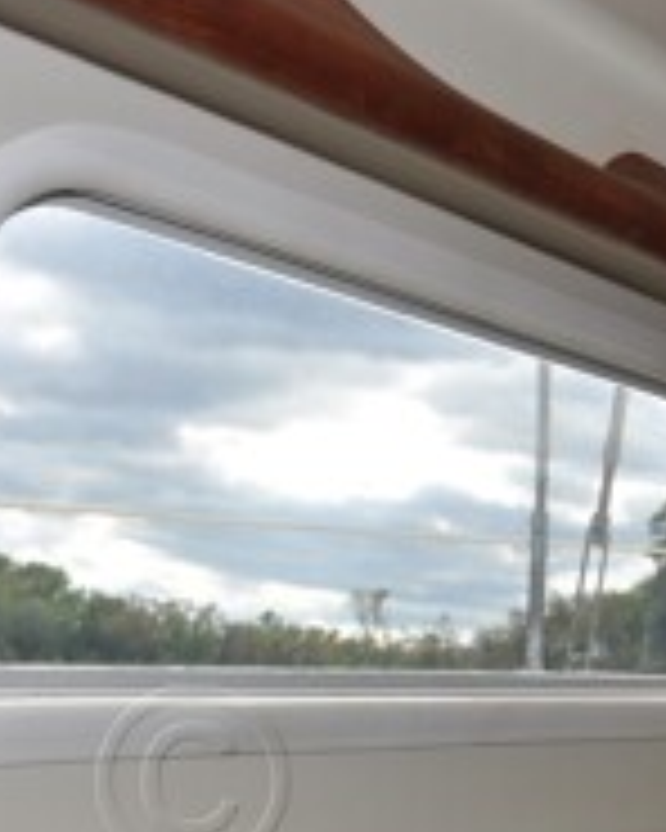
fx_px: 1652
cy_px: 490
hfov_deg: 22.6
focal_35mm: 67
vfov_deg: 28.2
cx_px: 194
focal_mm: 21
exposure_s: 1/200
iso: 200
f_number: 9
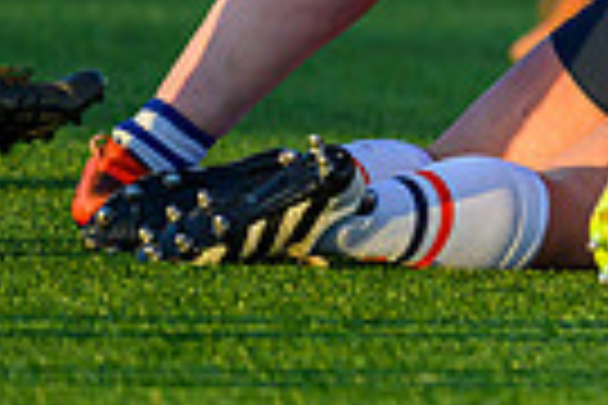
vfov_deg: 0.7
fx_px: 34231
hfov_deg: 1.0
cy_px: -100
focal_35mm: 2027
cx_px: 1339
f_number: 3.2
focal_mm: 400
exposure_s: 1/2000
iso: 1250
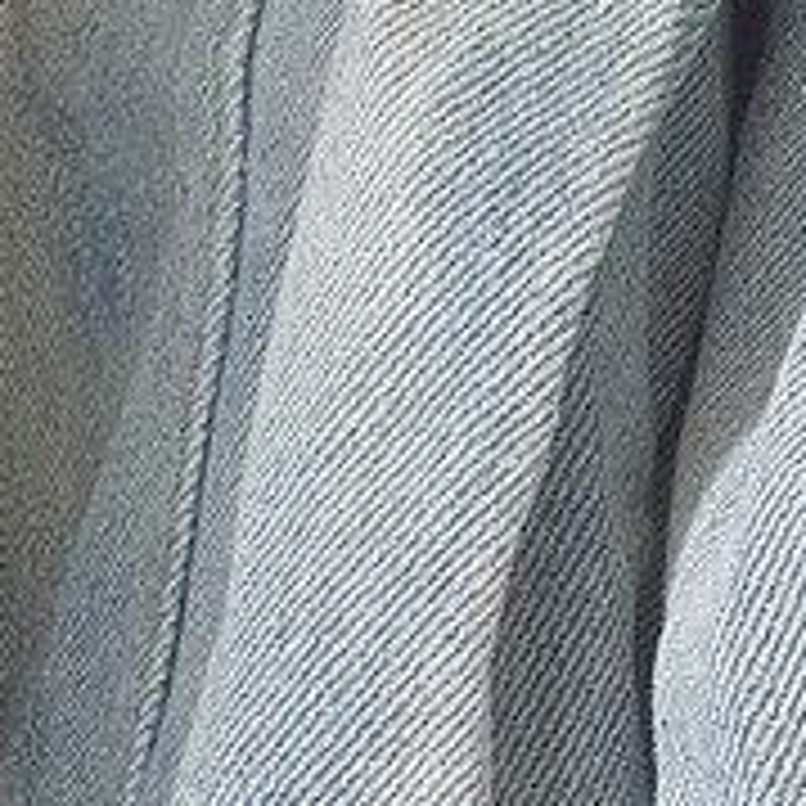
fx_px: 3609
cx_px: 545
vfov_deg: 12.6
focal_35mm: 137
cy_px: 727
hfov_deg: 12.7
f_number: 2.4
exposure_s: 1/60
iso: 200
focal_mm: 4.3
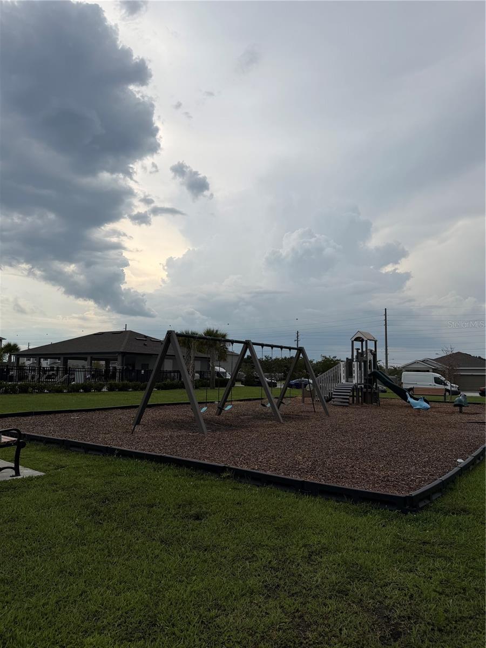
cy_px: 324
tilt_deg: +7.8
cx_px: 243
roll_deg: -1.3
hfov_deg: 56.8
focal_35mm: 24
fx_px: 449
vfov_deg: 71.6
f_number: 1.78
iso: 80
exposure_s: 1/5319
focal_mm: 6.76
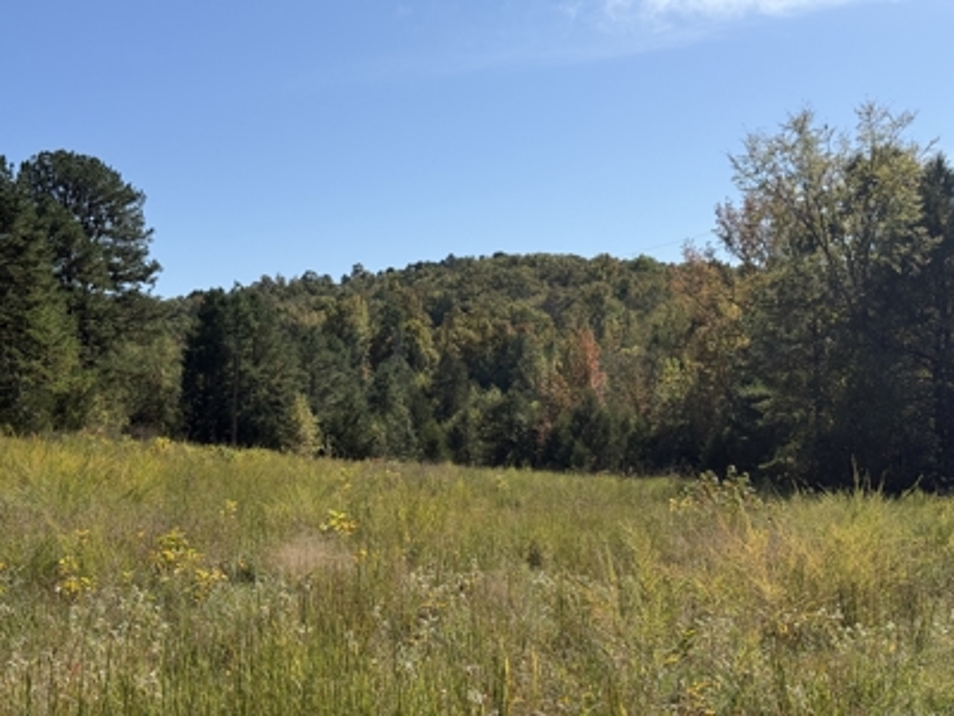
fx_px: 1323
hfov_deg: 39.7
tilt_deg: +2.9
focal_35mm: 48
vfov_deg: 30.3
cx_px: 477
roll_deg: +1.6
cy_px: 358
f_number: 1.78
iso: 64
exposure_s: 1/6024
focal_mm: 6.76
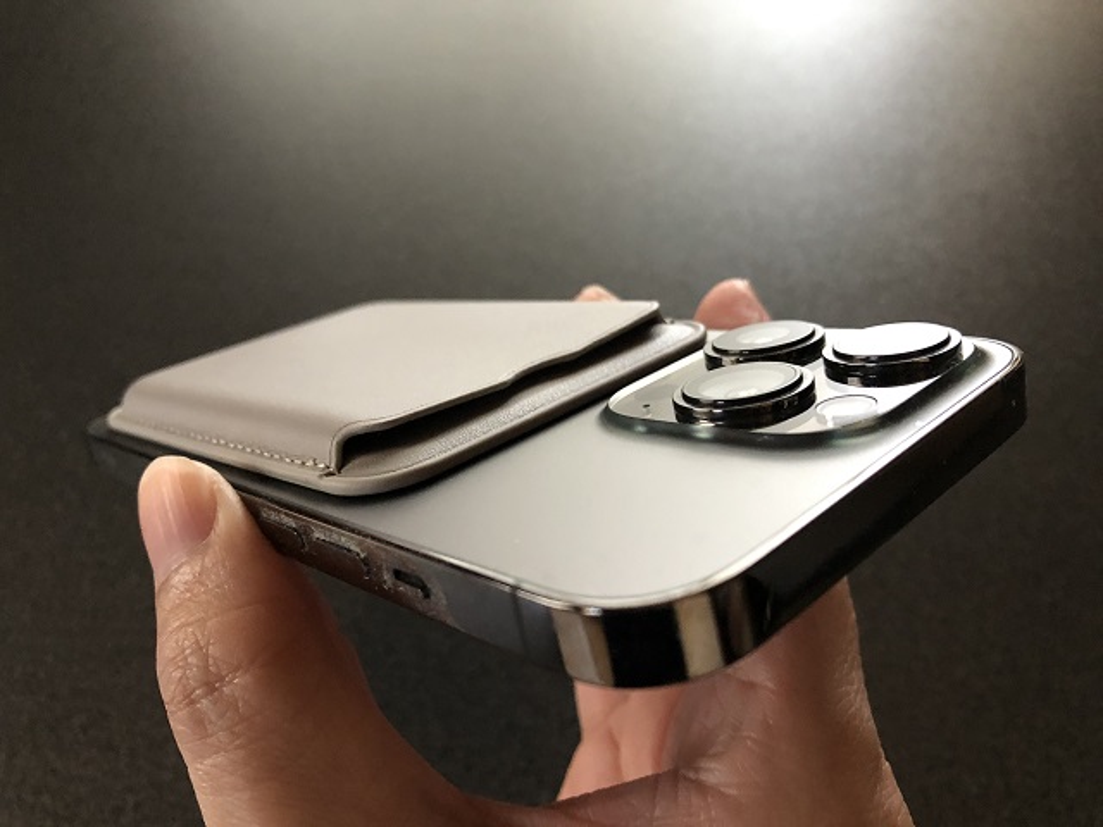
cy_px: 414
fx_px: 892
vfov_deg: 49.7
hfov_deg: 63.4
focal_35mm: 28
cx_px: 552
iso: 100
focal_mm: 3.99
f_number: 1.8
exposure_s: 1/7
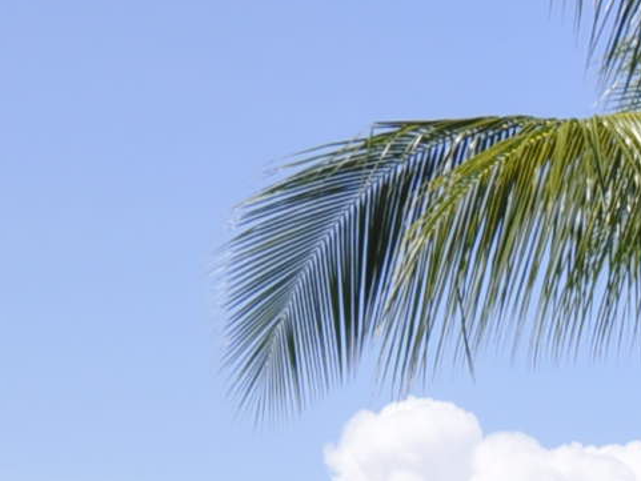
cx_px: 1094
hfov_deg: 8.3
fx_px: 4279
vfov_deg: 6.0
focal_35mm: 231
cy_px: 1396
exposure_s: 1/400
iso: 200
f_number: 10
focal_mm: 24
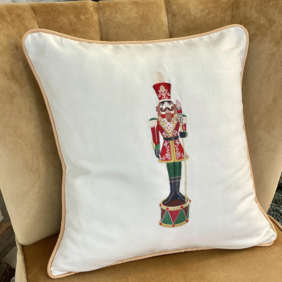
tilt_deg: -24.8
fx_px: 571
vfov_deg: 27.7
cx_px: 141
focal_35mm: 62
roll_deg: -2.4
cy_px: 122
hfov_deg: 27.7
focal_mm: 6
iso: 40
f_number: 2
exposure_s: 1/122
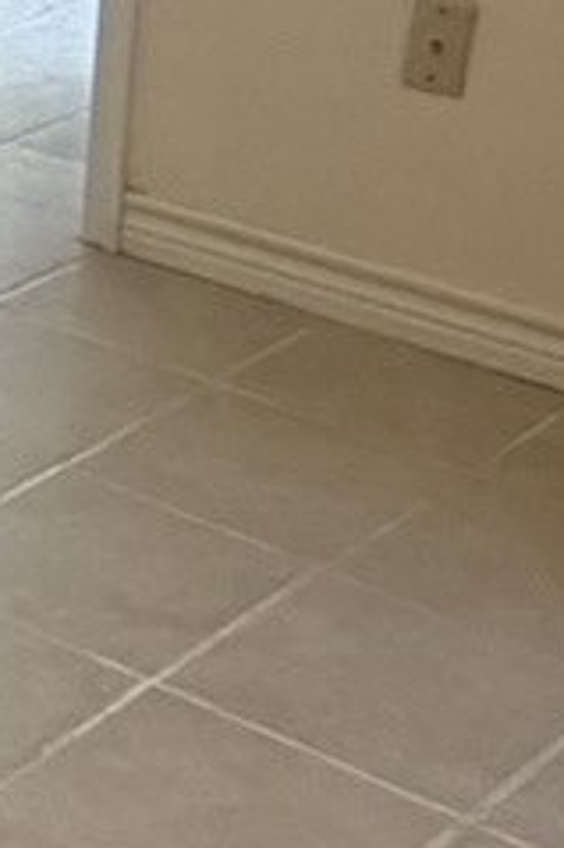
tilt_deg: -14.6
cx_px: -582
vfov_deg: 15.8
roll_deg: -0.4
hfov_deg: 10.1
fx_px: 2942
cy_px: -142
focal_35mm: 125
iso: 200
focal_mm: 2.22
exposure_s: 1/60
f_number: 2.2
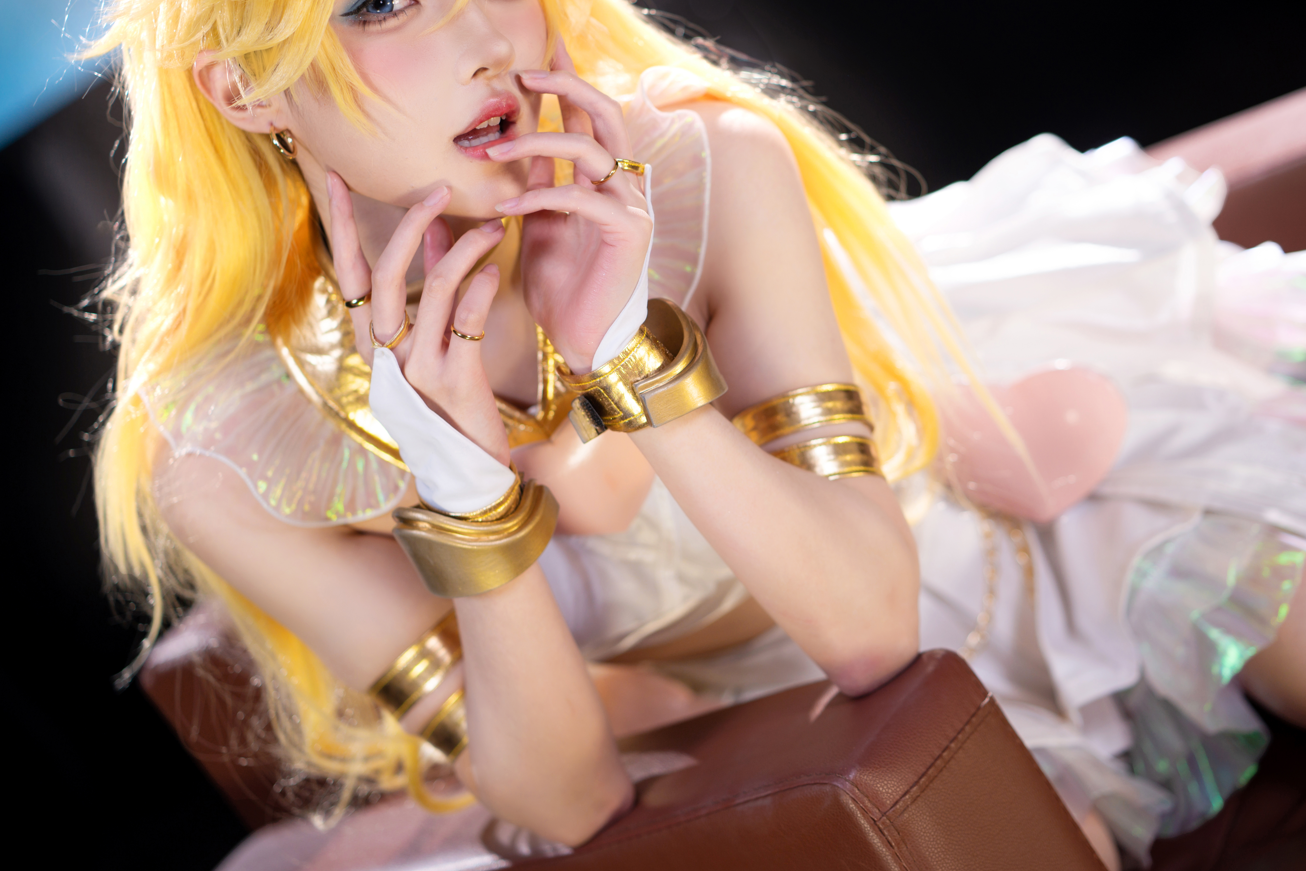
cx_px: 719
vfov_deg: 12.1
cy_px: 301
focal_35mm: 113
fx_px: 4100
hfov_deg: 18.1
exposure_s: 1/160
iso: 125
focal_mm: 85
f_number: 2
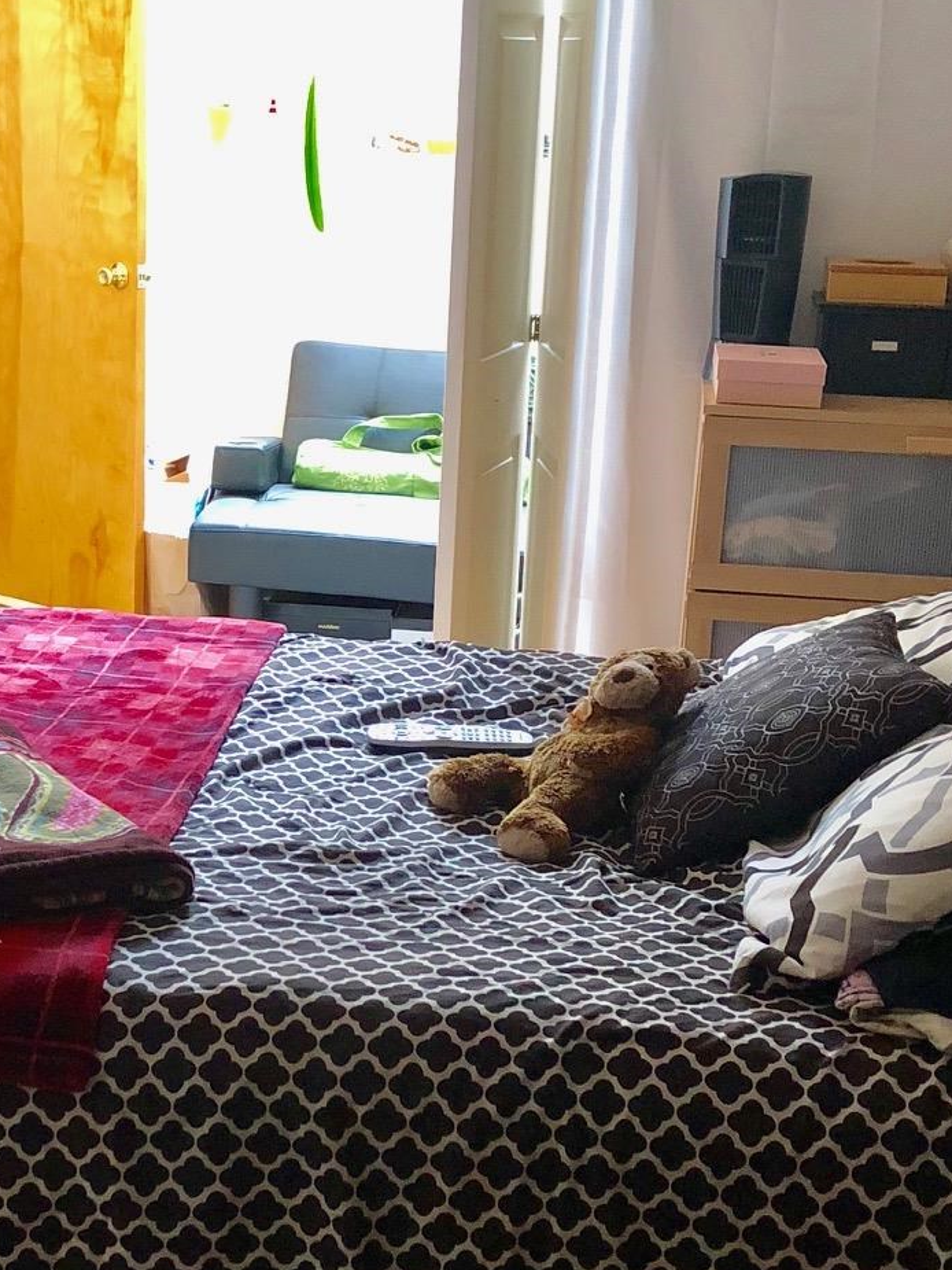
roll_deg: -0.7
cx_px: 306
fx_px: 2236
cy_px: 733
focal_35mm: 61
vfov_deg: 31.6
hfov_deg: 23.9
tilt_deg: -17.2
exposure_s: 1/15
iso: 100
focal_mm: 4
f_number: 1.8
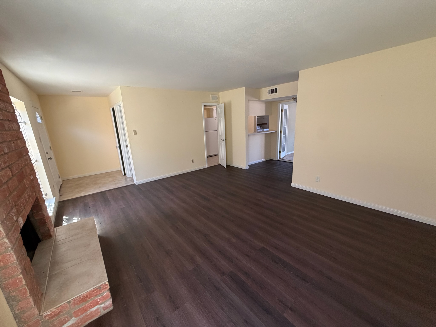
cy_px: 164
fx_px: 176
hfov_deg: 102.1
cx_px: 218
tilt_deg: -12.8
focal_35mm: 14
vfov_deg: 85.7
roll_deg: +2.8
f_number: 2.2
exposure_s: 1/94
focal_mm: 2.22
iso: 320
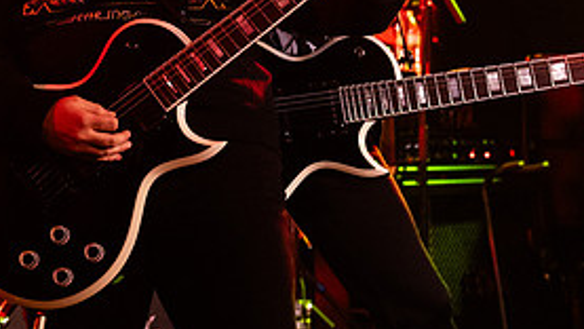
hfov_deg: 17.1
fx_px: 1921
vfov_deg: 9.6
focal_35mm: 124
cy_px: -102
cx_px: 75
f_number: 3.5
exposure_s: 1/160
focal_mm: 44
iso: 2000
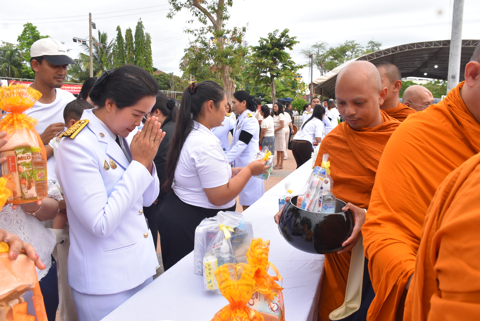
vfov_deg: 48.0
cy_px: 160
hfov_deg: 67.4
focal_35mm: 27
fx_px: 360
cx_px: 240
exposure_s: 1/200
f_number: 8
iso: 400
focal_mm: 18
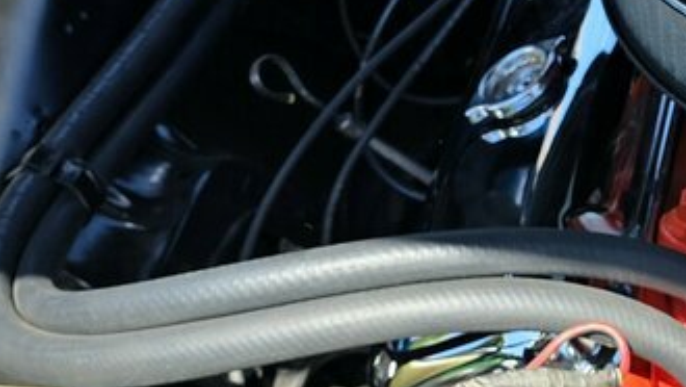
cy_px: 42
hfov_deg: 22.0
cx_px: 782
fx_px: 1656
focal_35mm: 91
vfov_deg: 13.2
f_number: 1.7
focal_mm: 6.3
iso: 80
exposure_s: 1/2134
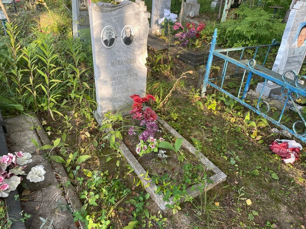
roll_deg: -5.2
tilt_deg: -26.1
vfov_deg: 53.1
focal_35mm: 26
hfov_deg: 67.3
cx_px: 153
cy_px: 114
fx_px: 230
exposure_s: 1/121
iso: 64
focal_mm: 4.2
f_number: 1.6
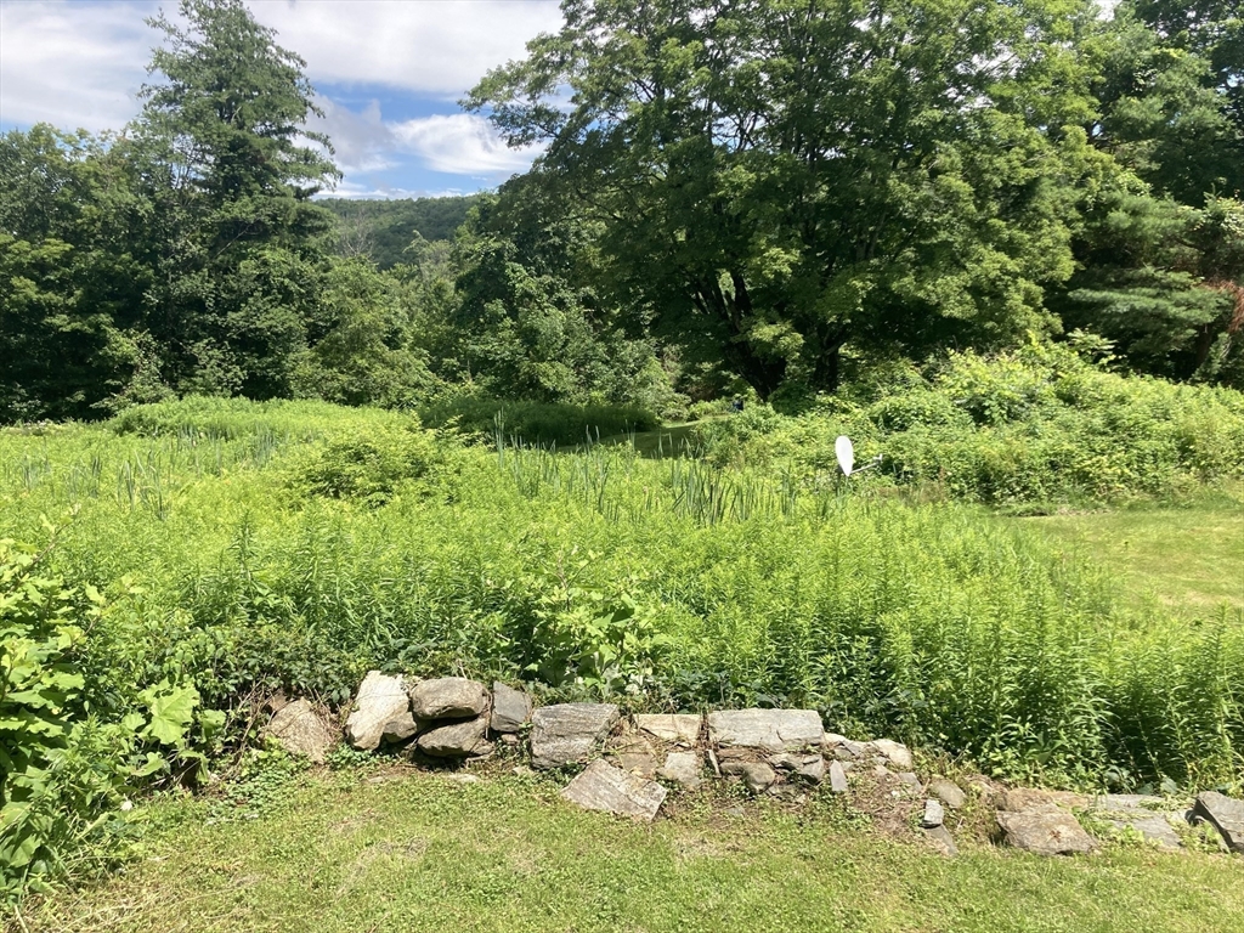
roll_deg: -1.4
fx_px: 1006
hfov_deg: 63.4
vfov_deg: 49.7
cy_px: 466
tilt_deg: -8.4
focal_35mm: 28
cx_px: 622
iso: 20
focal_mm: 3.99
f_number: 1.8
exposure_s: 1/1143
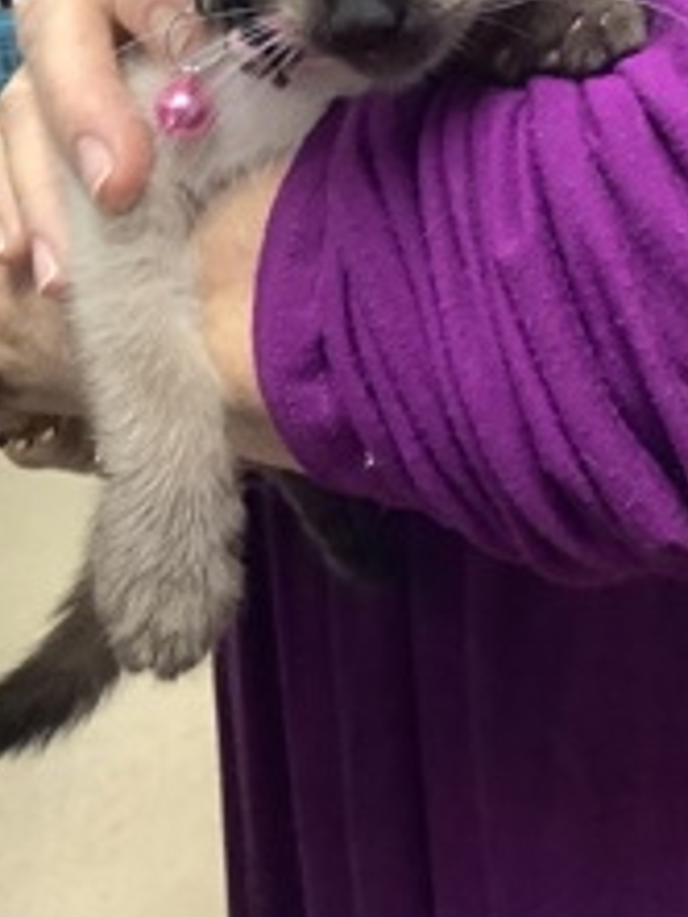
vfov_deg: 31.8
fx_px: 1562
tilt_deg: -16.8
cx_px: 359
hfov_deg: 24.8
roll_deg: +4.4
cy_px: 187
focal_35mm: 59
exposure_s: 1/40
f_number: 2.4
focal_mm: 3.3
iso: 250
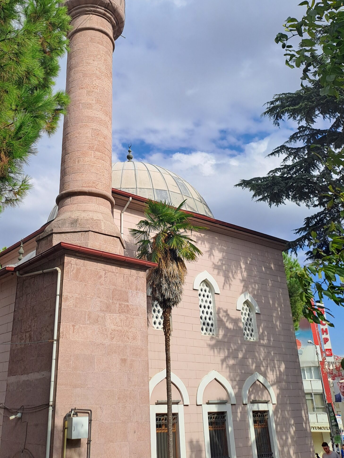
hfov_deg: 42.6
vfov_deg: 55.2
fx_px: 437
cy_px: 207
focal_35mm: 33
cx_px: 128
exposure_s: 1/1582
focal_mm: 4.65
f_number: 1.8
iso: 32
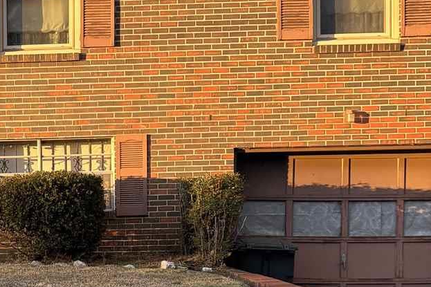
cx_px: -61
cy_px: 272
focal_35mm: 100
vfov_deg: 13.5
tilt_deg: -2.7
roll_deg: -0.2
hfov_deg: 19.4
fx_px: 1197
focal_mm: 5.96
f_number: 1.6
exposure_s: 1/187
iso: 40
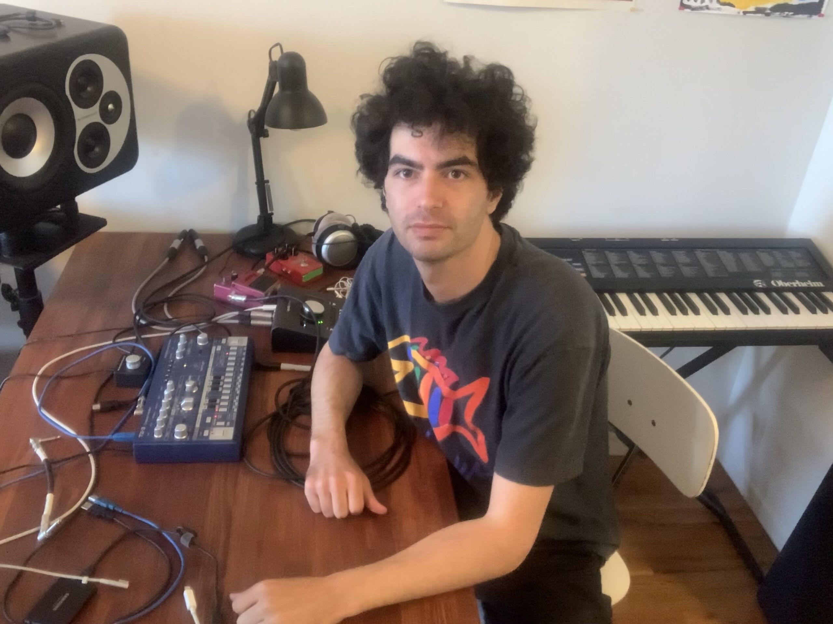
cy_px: 312
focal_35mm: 32
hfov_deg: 56.8
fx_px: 770
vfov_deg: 44.2
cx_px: 416
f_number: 2.2
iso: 500
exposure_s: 1/20
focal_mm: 2.87
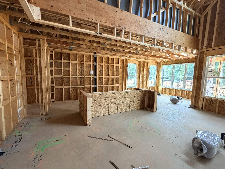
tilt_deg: -5.7
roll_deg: -0.8
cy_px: 84
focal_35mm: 15
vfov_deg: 81.7
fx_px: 97
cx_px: 107
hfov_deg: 98.1
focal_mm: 2.22
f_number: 2.2
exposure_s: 1/83
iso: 320
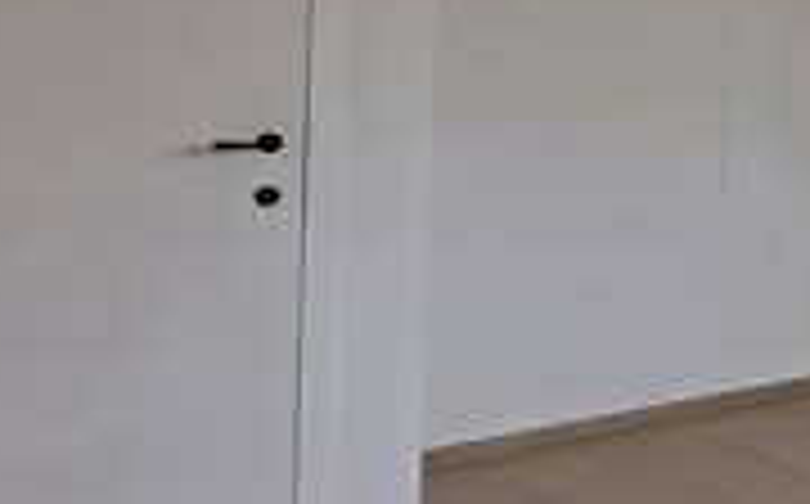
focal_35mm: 49
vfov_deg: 25.7
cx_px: 1224
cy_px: 86
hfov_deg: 27.6
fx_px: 1080
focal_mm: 2.2
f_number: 1.9
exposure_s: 1/120
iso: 20
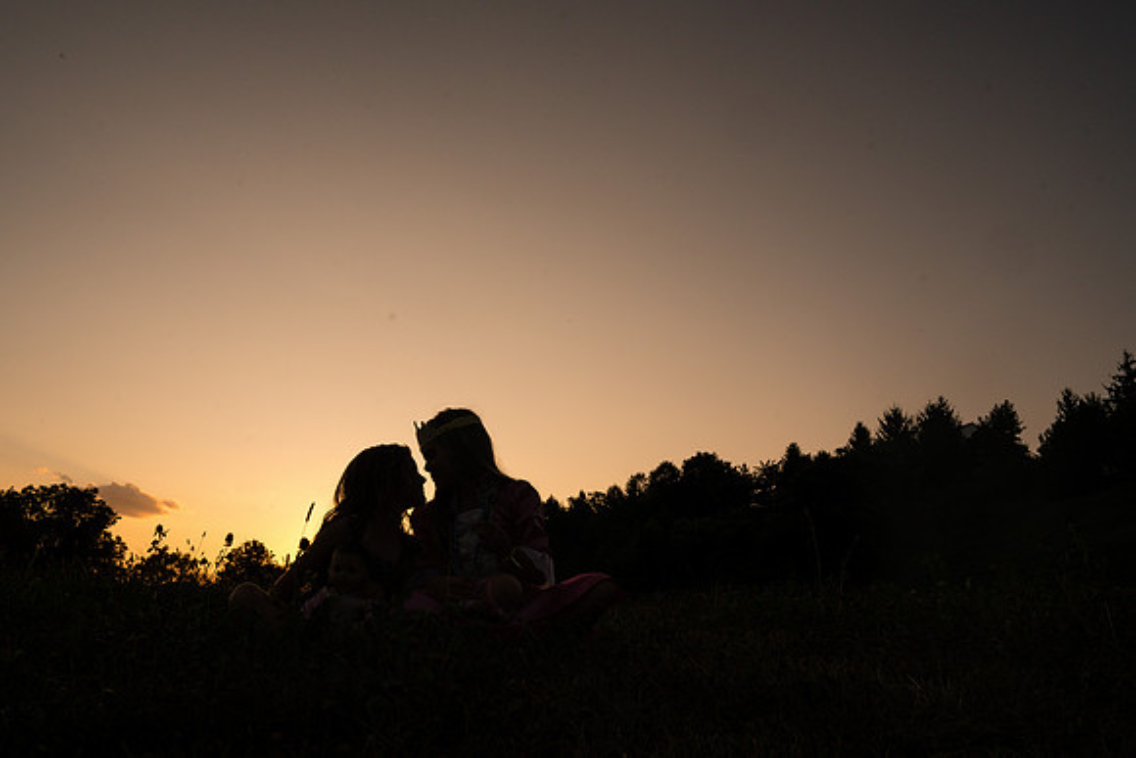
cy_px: 379
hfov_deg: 73.7
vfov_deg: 53.2
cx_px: 568
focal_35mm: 24
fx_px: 757
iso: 250
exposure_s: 1/500
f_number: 11
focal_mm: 24
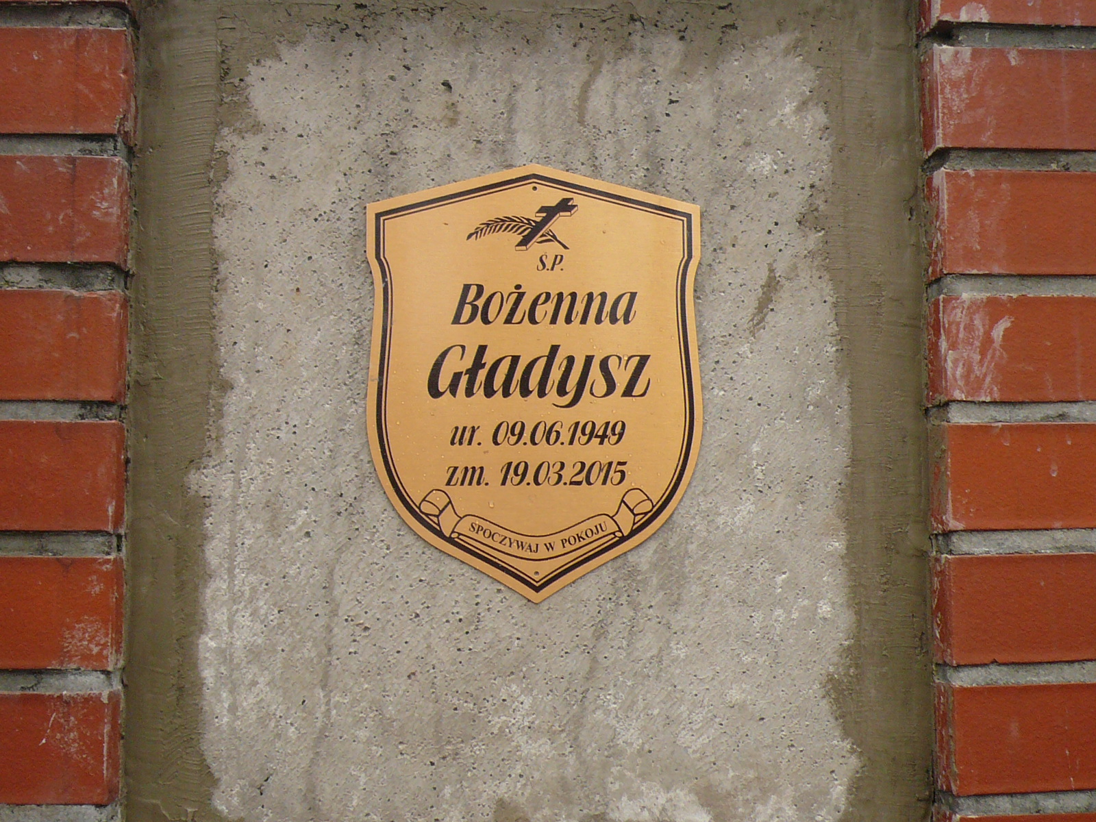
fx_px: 1773
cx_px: 548
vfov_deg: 26.1
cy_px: 411
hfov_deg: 34.3
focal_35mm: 56
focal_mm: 6.1
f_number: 3.1
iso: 100
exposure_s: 1/60
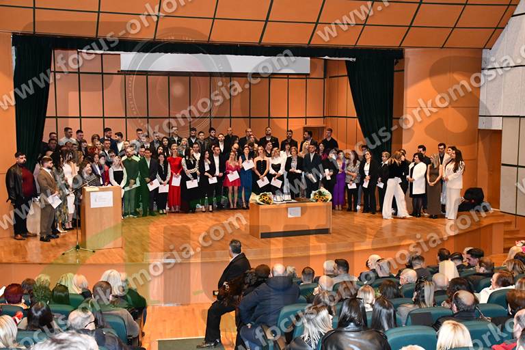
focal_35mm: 48
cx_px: 262
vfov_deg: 28.1
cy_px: 175
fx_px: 700
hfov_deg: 41.1
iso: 5600
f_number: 5.6
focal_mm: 32
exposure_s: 1/60
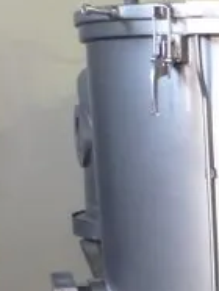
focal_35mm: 113
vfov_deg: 16.2
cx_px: 389
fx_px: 951
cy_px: 410
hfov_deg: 12.1
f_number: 3.3
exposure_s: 1/10
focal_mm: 4.9
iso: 400
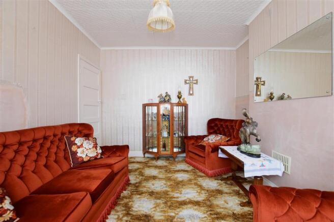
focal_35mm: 15
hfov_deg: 100.4
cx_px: 167
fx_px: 139
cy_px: 111
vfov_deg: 77.3
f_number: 8
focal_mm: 10
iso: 400
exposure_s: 1/25
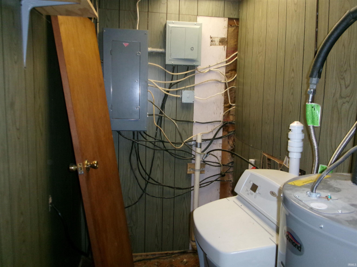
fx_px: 289
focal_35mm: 28
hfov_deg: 63.5
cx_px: 178
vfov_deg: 49.7
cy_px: 134
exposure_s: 1/34
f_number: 3.9
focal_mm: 5.1
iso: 400
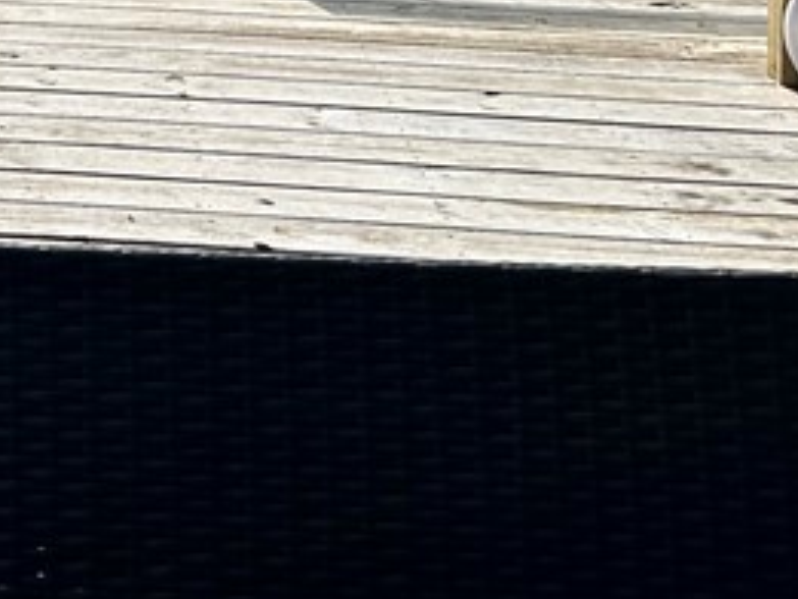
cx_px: -113
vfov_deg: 13.7
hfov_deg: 19.8
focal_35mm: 94
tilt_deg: -2.8
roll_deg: -0.7
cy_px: -547
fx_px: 2168
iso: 80
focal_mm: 6.86
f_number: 1.78
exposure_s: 1/3861
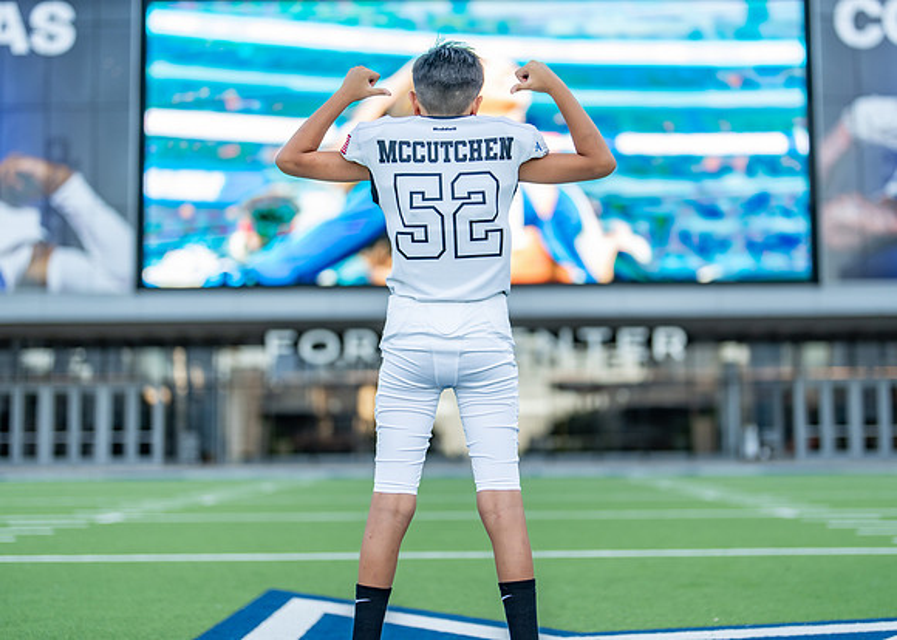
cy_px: 307
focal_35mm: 60
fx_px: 1537
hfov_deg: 32.5
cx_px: 485
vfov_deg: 23.5
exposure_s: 1/800
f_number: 1.2
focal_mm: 50
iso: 100
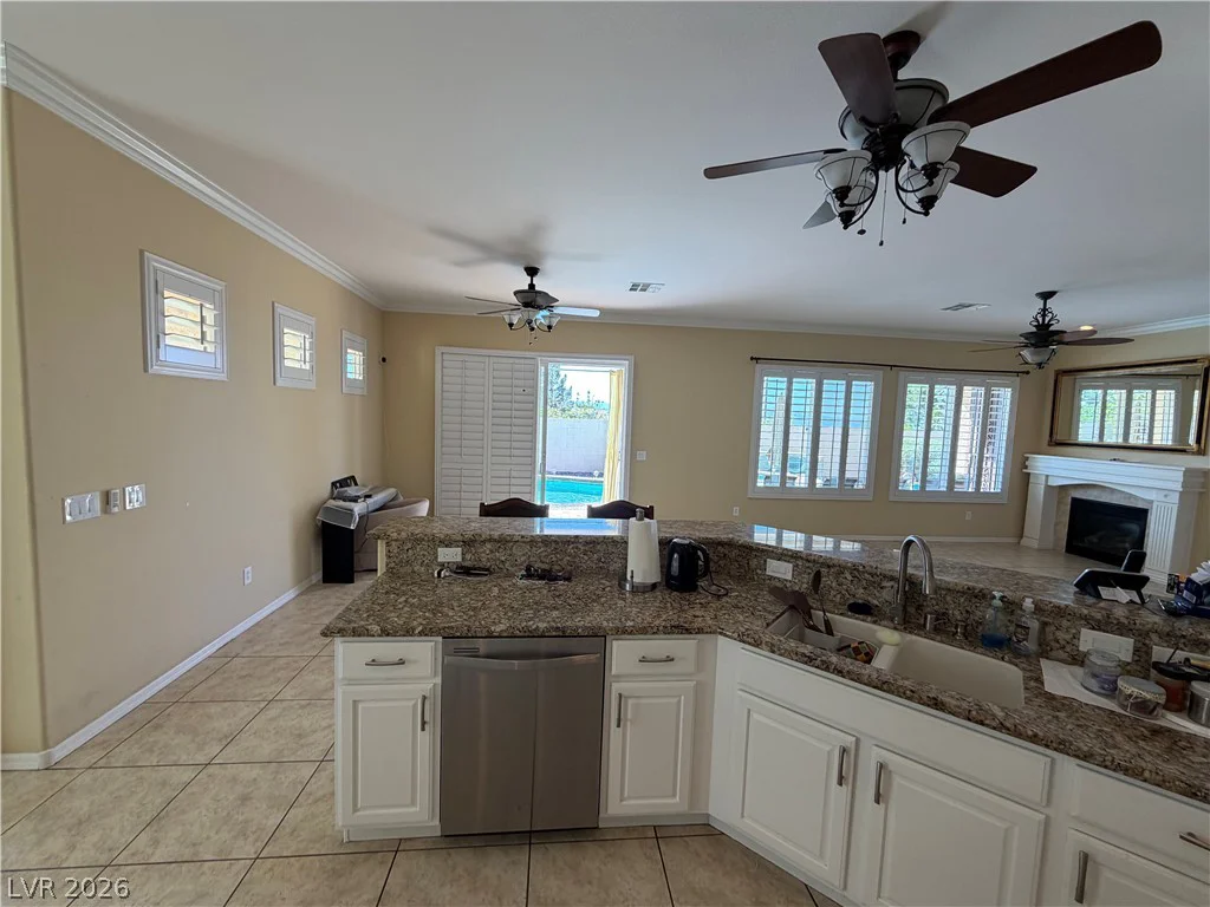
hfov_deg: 102.1
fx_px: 489
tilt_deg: -3.4
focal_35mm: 14
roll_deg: -1.4
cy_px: 454
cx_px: 605
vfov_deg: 85.7
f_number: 2.2
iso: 100
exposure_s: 1/120
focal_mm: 2.22
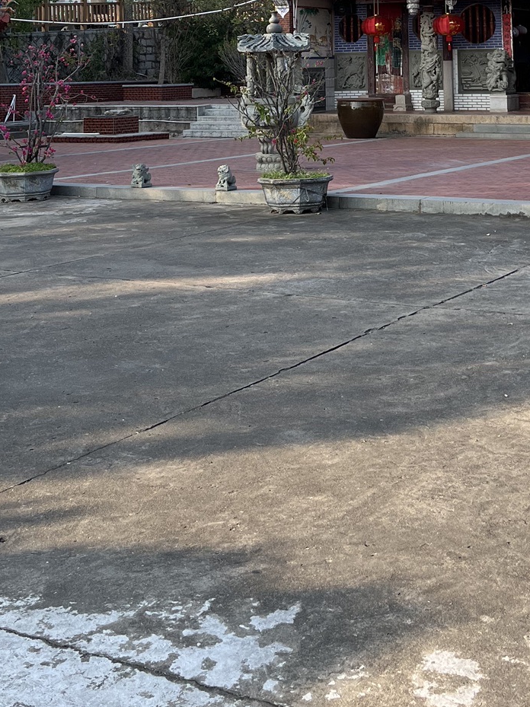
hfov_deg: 25.9
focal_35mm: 56
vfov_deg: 31.3
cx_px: 359
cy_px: -32
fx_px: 1144
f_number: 1.6
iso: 50
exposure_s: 1/1036
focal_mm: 5.1
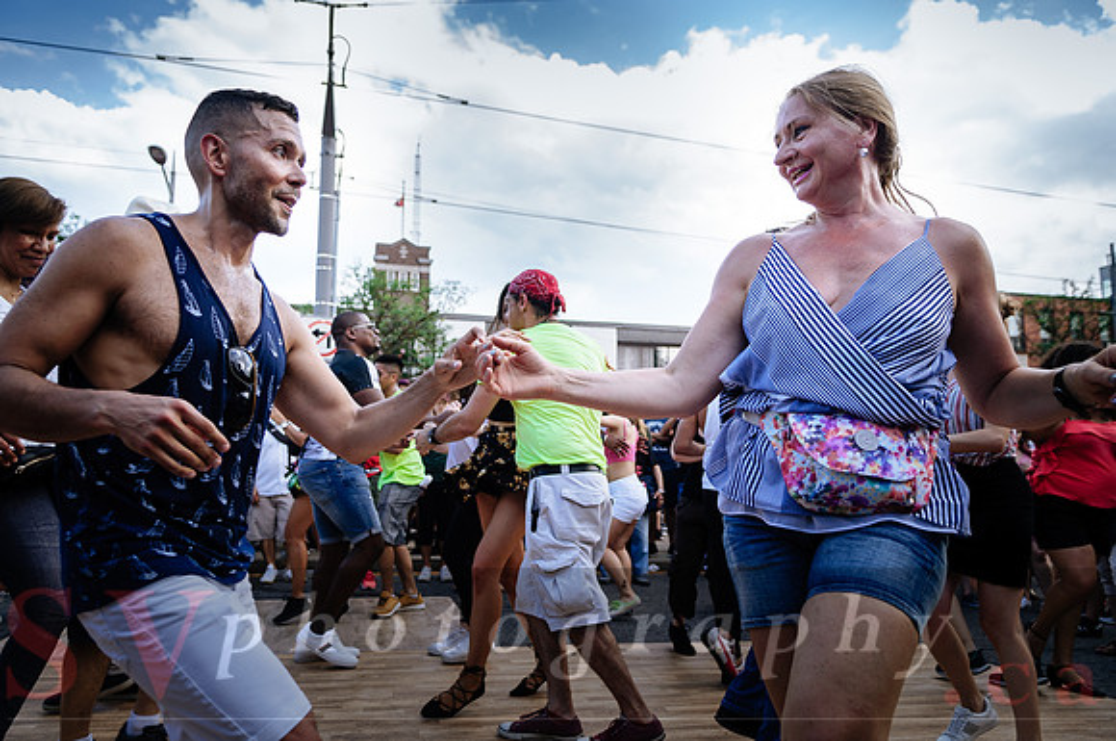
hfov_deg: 70.5
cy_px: 370
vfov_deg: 50.3
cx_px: 558
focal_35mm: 26
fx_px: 789
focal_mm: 17
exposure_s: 1/400
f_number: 2.8
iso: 100
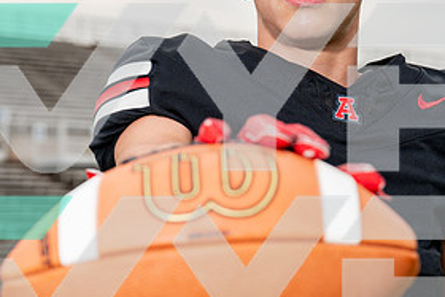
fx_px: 1509
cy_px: 88
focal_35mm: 122
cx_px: 316
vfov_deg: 11.2
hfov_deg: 16.7
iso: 100
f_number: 5
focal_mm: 59
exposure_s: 1/250
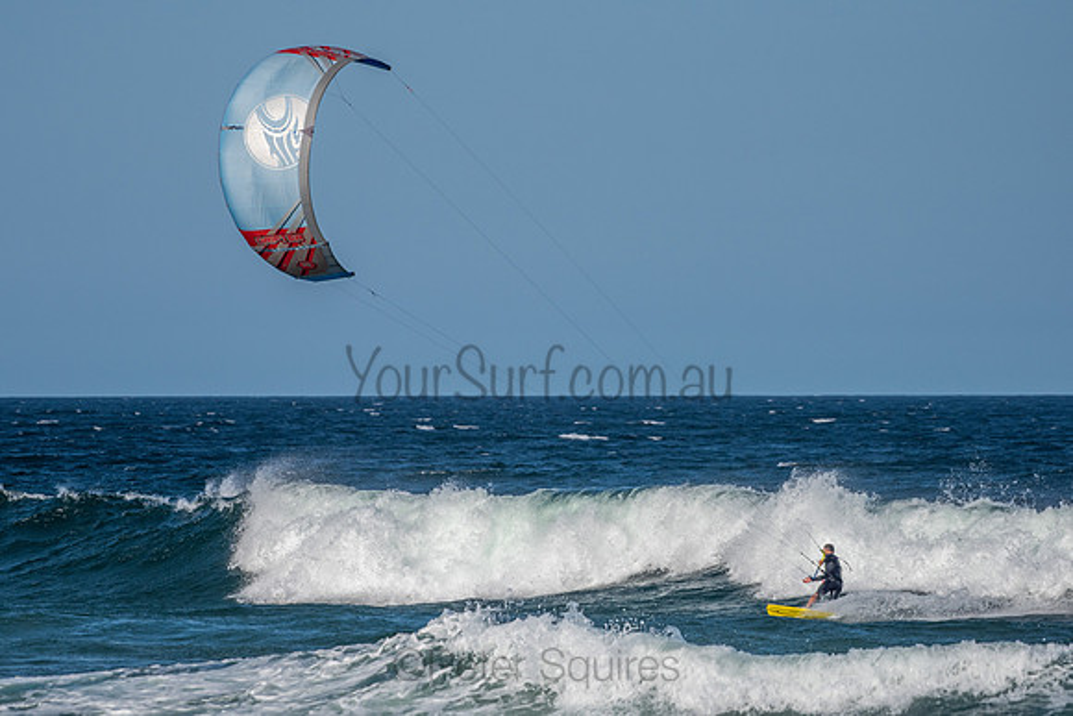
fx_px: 9844
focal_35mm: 330
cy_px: 345
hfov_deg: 6.2
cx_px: 446
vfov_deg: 4.2
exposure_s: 1/4000
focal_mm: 270
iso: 200
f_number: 5.6
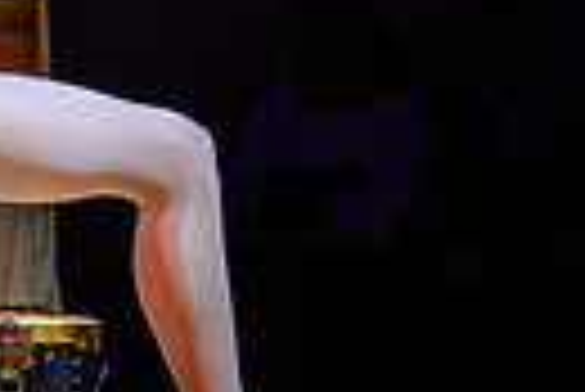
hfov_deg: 8.5
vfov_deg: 5.8
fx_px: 3872
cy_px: -16
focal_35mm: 238
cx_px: -283
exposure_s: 1/320
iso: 1600
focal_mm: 50
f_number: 2.8
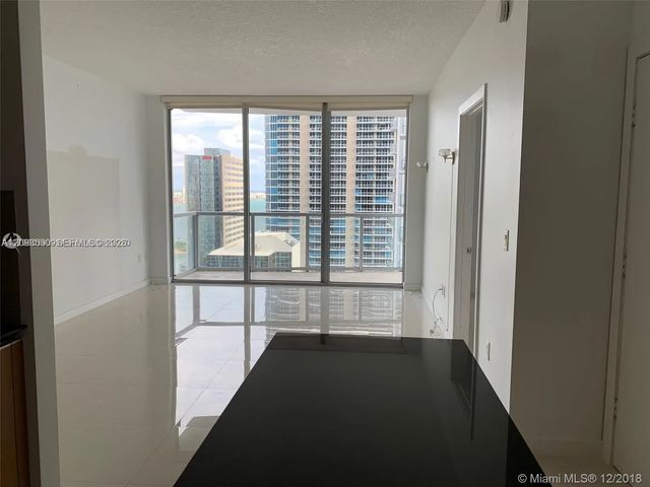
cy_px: 244
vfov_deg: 53.1
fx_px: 488
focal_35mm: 26
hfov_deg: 67.3
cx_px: 325
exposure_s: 1/122
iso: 32
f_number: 1.8
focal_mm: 4.25
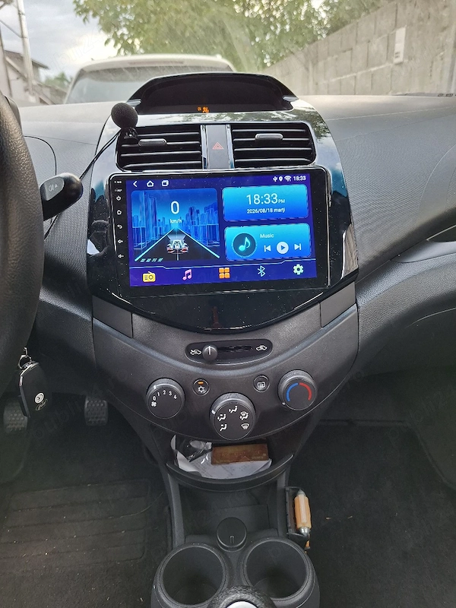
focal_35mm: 23
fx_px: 404
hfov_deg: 58.9
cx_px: 228
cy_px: 304
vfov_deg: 73.9
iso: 160
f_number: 1.8
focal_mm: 5.54
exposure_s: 1/100
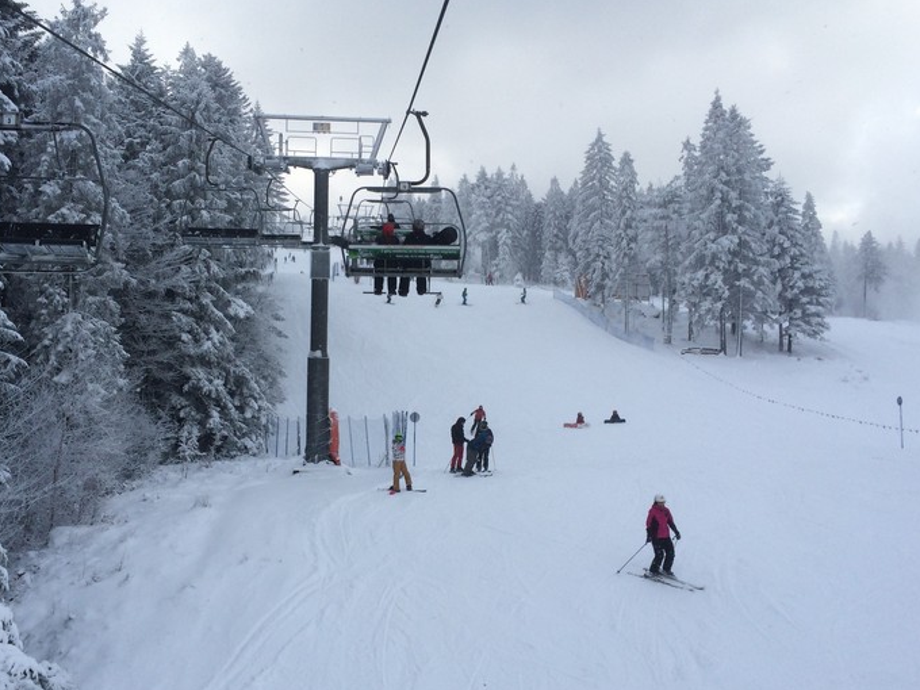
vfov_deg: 39.6
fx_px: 957
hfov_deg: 51.2
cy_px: 363
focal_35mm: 36
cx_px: 394
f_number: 2.2
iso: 32
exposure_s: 1/1282
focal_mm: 4.12
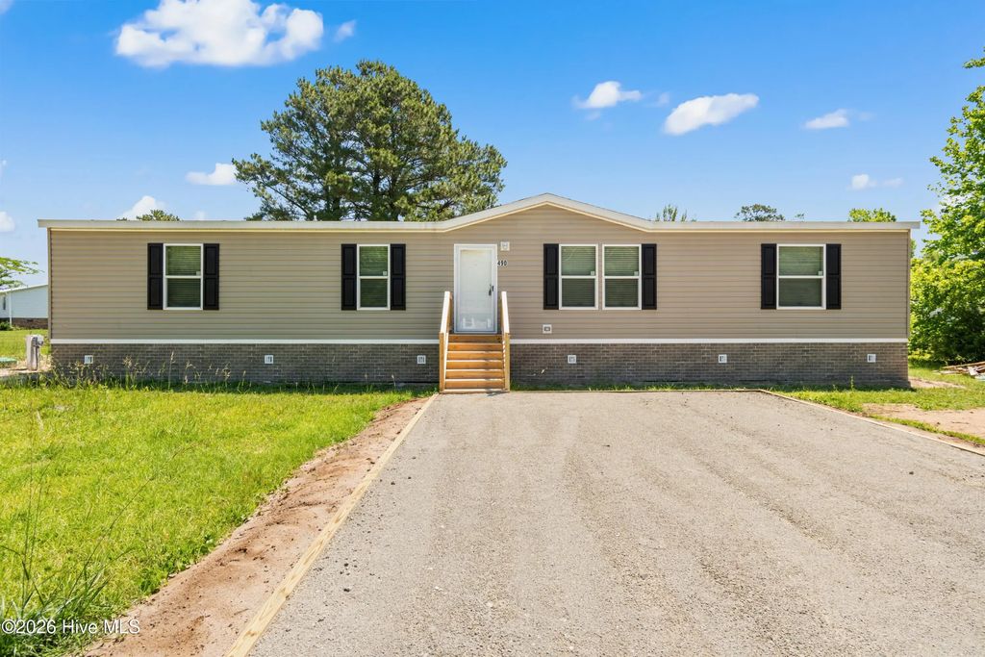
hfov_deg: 86.9
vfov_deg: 64.6
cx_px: 492
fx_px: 520
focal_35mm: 19
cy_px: 328
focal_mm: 13
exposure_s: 1/200
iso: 100
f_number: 8
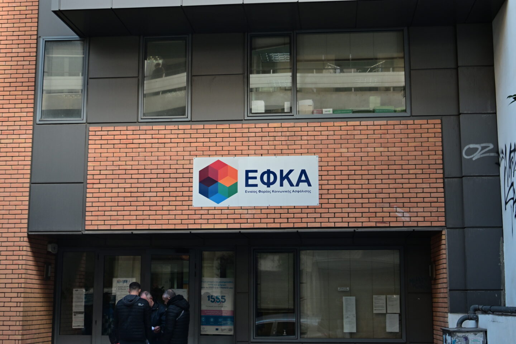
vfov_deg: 24.6
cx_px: 258
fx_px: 788
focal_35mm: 55
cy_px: 172
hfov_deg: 36.2
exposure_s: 1/500
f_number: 4
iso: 640
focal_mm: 37
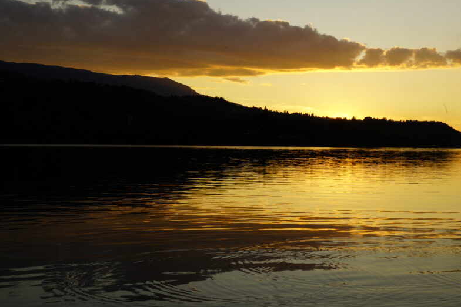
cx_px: 300
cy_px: 138
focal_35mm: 47
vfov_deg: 28.6
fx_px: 602
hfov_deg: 41.5
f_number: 22
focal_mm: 36
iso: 640
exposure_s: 1/90
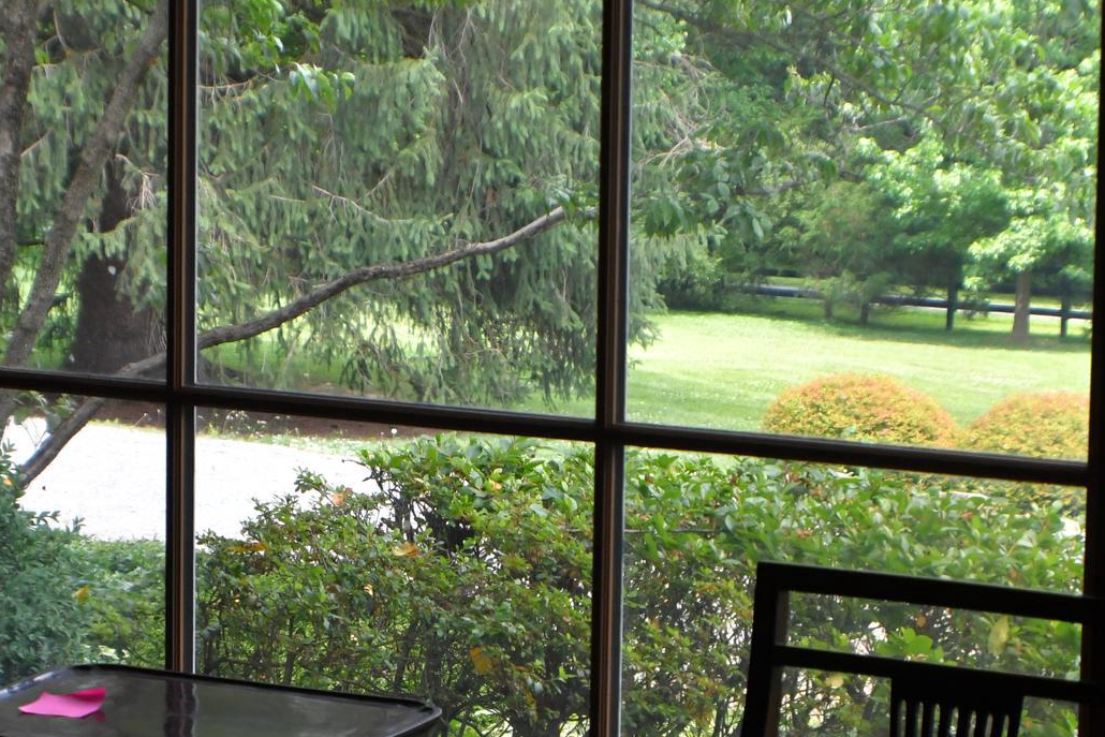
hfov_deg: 12.6
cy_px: 296
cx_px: 431
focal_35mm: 163
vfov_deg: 8.4
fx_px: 5004
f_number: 5.6
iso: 1600
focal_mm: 55
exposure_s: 1/640
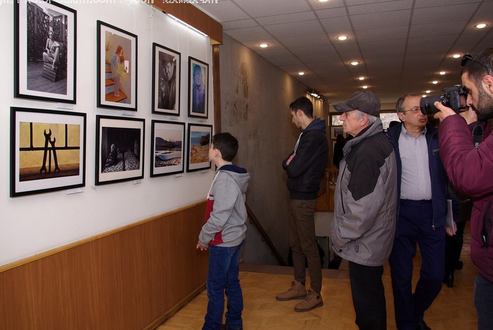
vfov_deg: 43.7
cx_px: 235
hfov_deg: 61.8
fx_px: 411
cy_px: 167
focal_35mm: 30
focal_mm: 18
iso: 250
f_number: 6.3
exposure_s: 1/100
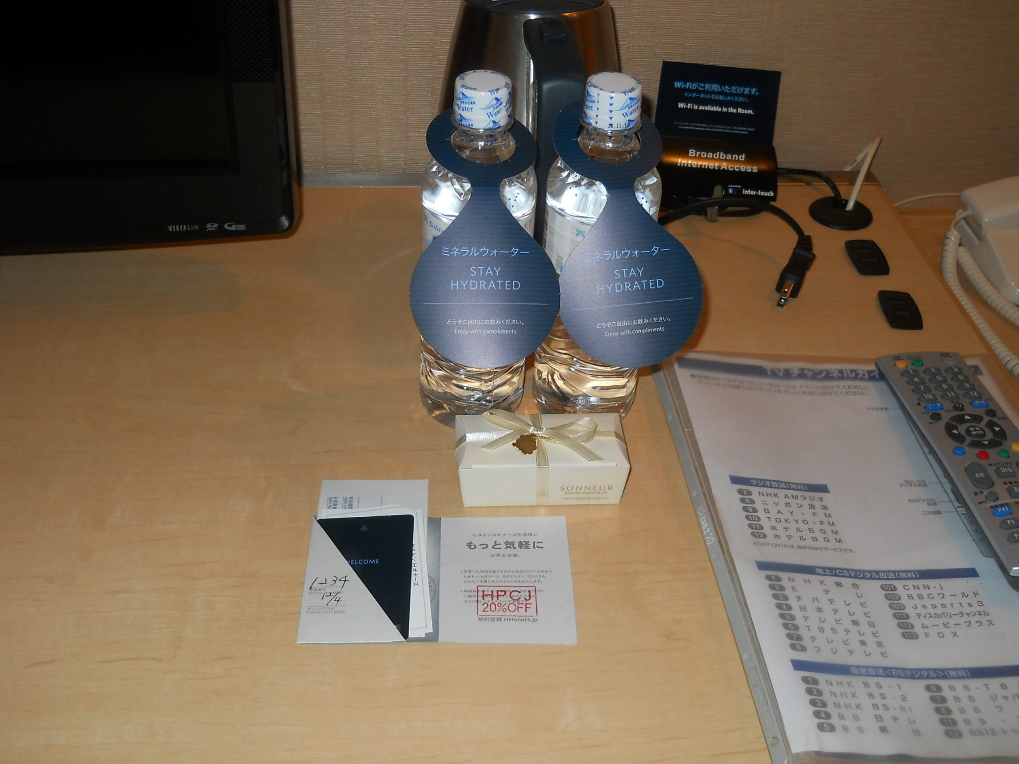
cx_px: 510
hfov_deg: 45.8
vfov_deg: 35.1
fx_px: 1207
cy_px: 382
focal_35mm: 41
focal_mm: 6.72
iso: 80
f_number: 3.1
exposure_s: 1/30
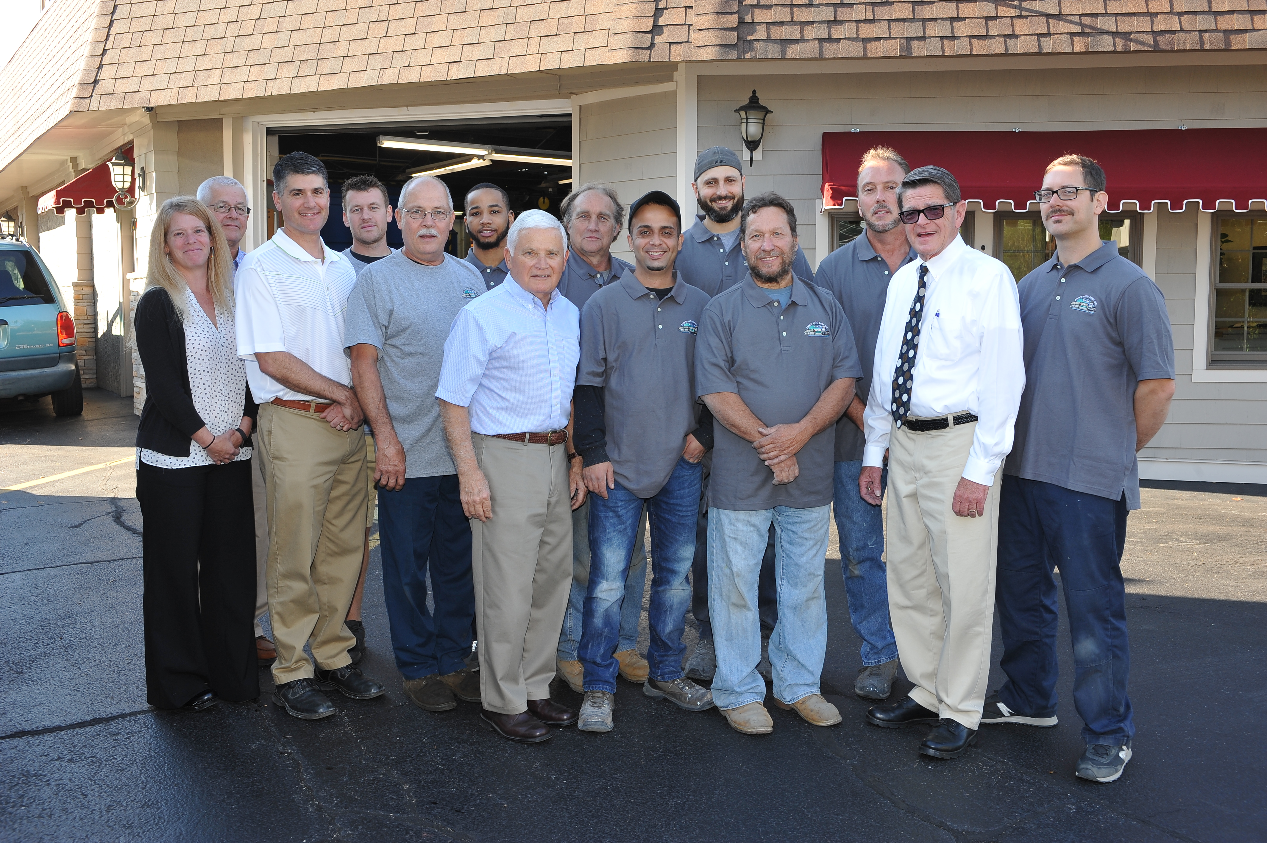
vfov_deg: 35.0
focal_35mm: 38
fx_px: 1337
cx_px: 634
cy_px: 422
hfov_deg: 50.7
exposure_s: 1/80
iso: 400
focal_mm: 38
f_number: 9
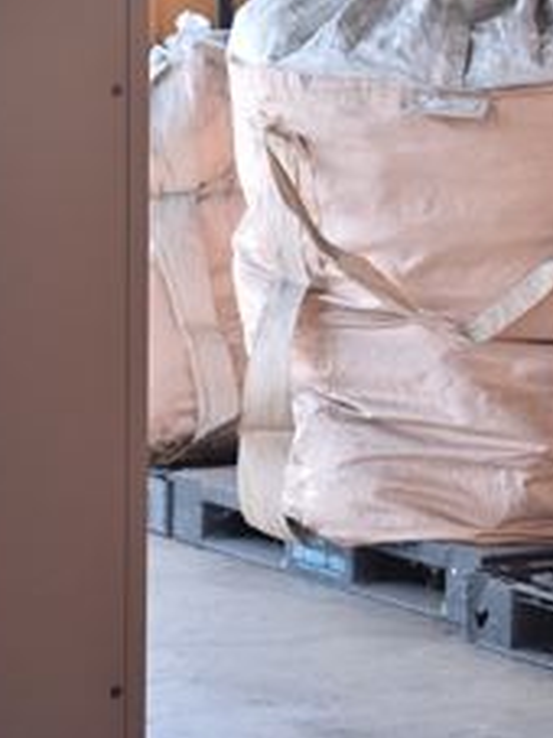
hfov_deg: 8.4
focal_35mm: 175
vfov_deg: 11.3
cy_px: 384
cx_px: -169
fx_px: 3732
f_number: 6.3
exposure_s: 1/400
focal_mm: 55
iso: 1250
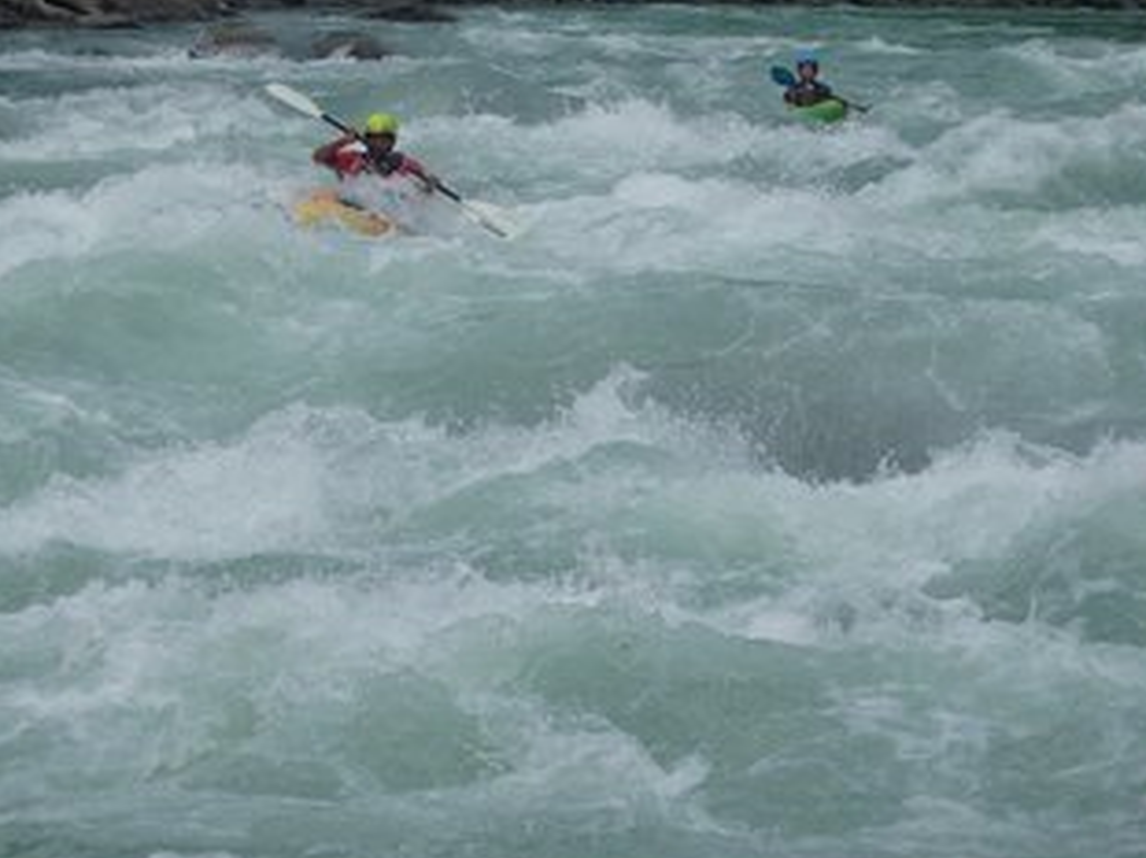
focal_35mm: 164
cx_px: 577
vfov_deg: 9.0
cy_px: 344
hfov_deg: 12.1
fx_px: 5425
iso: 250
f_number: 5.7
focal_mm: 22.8
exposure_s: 1/800
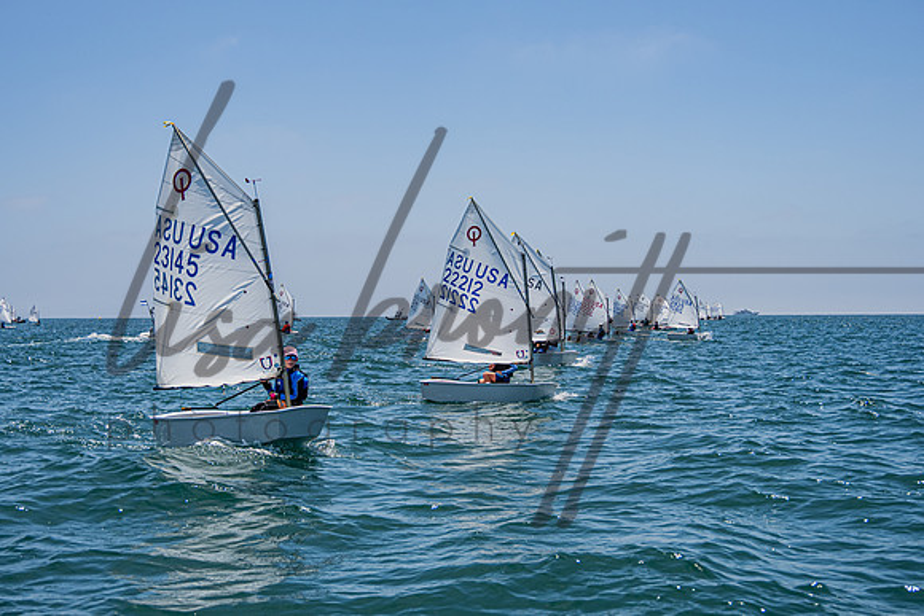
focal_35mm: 48
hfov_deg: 41.3
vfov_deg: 28.2
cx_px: 439
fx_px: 1226
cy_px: 315
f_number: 4.5
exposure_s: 1/2000
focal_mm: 35
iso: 250
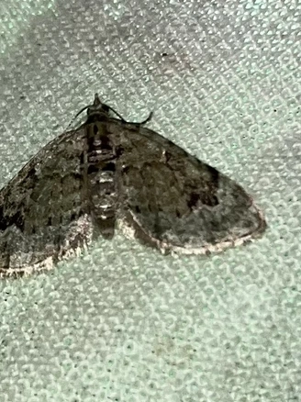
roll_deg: -8.6
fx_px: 441
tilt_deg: -24.3
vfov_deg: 48.8
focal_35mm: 38
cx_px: 139
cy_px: 169
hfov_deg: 37.7
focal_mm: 5.1
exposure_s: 1/2825
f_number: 1.6
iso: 32
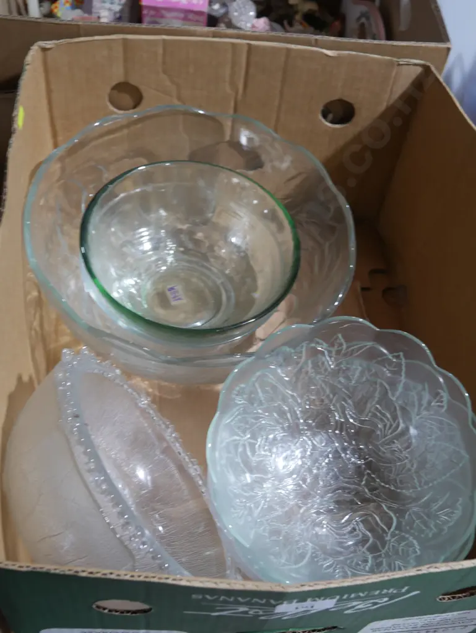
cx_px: 238
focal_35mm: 40
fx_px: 733
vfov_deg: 46.8
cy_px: 316
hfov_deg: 36.0
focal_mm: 20
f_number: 4.4
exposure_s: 1/60
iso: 640
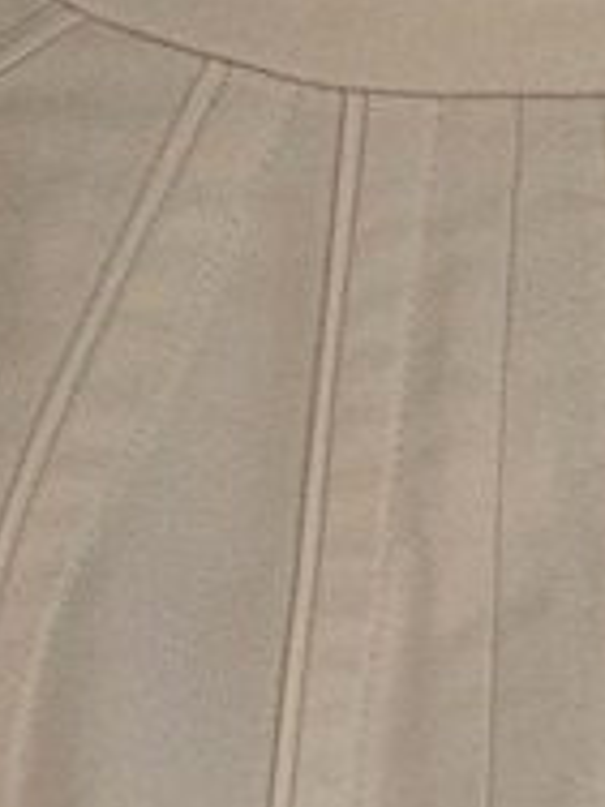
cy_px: 2157
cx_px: 386
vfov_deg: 10.0
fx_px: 3798
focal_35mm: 163
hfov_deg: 9.1
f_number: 1.8
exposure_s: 1/120
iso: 125
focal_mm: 5.4
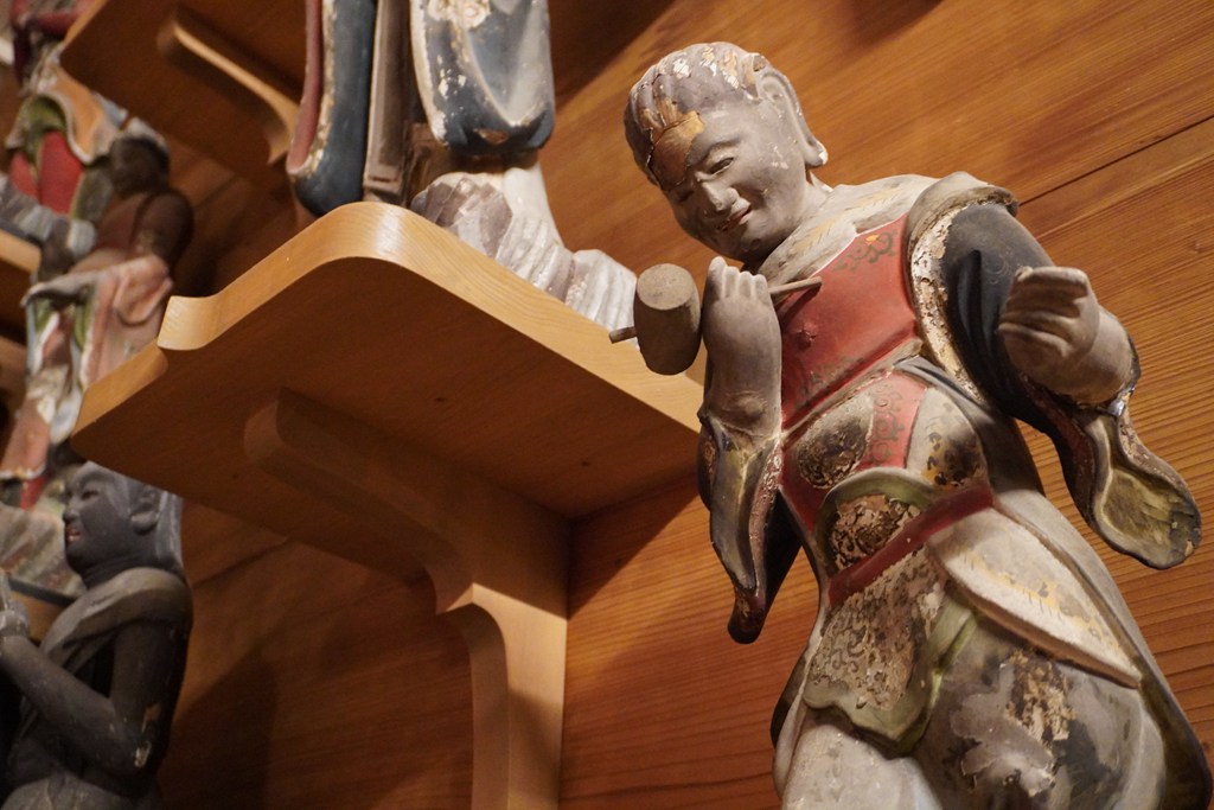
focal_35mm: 36
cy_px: 405
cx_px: 607
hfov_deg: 53.1
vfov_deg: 36.9
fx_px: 1214
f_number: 4.5
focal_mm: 24
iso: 6400
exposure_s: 1/30
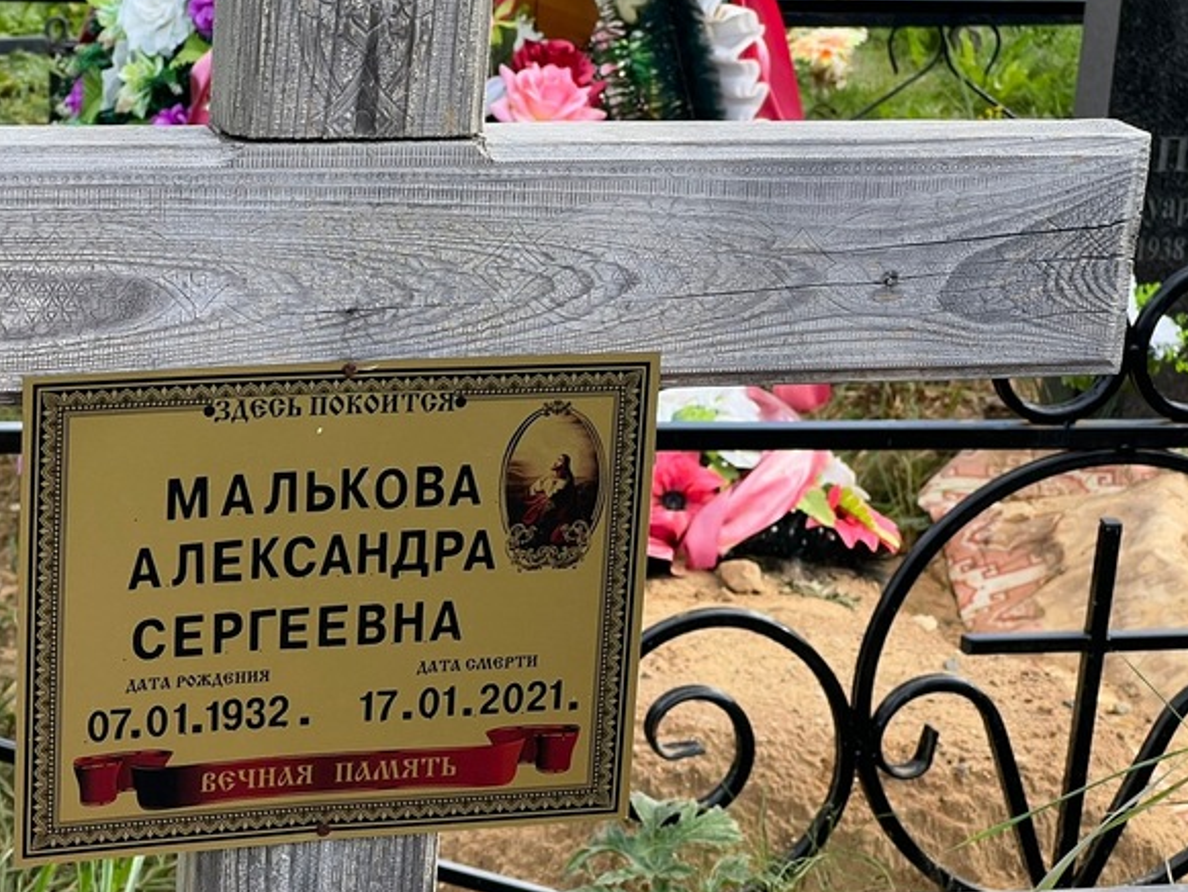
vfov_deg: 14.0
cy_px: 548
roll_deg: -3.2
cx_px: 421
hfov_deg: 18.5
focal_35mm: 106
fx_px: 3639
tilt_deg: -20.7
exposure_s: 1/156
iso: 32
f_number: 2.8
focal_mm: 9
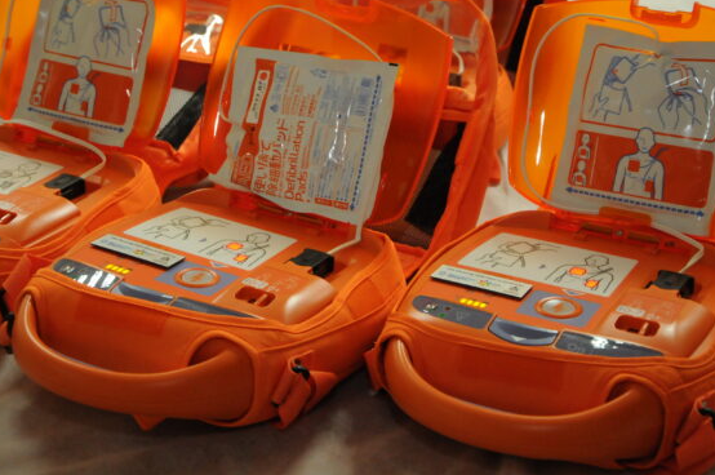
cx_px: 351
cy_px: 155
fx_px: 1567
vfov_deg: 17.2
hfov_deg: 25.7
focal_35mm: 79
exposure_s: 1/100
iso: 1600
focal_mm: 38
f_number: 4.5
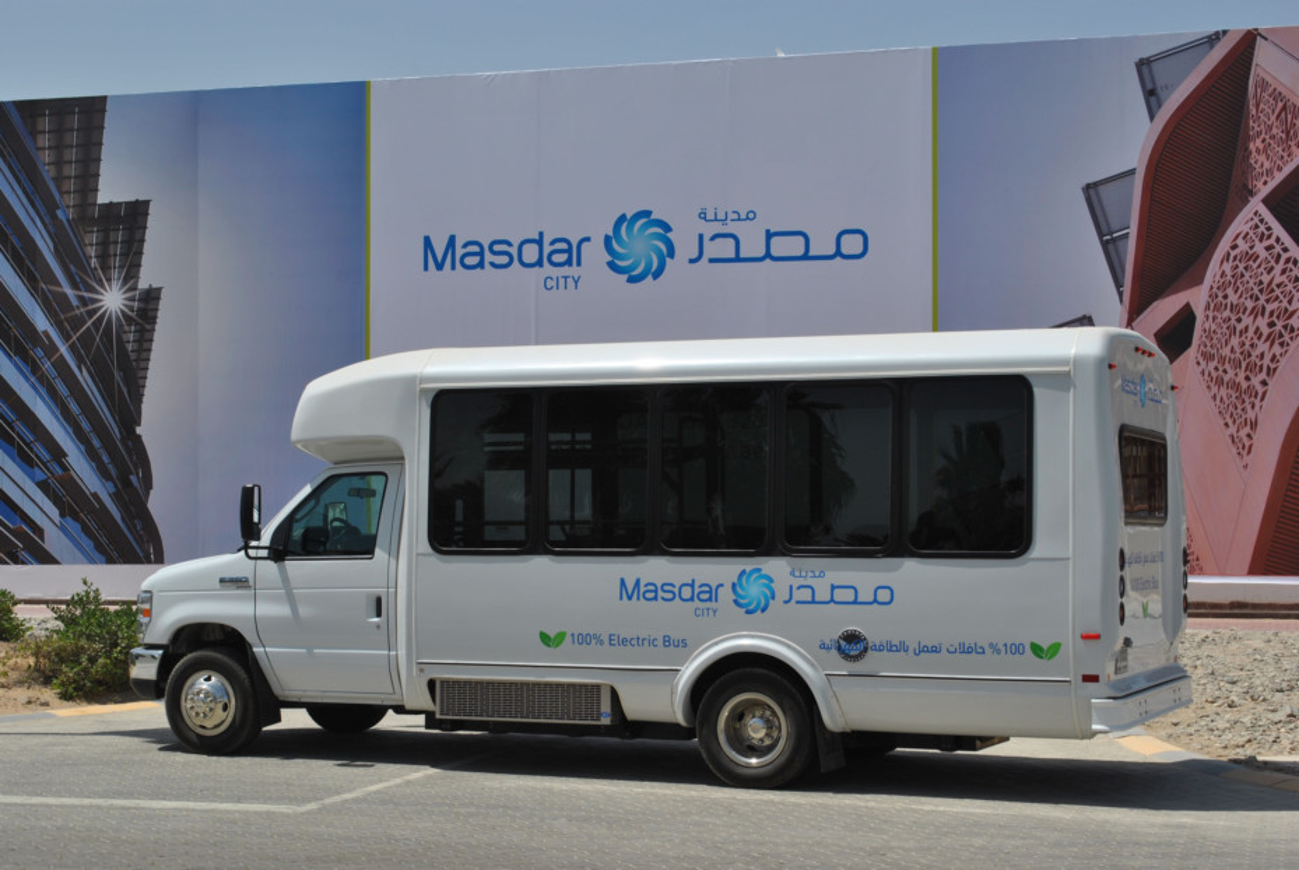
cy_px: 435
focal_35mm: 60
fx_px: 2168
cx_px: 650
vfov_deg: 22.7
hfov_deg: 33.4
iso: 100
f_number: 10
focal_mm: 40
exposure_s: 1/400
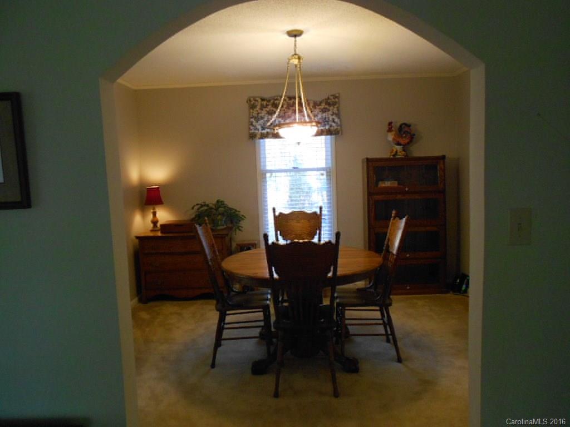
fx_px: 478
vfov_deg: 48.2
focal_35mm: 29
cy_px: 214
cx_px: 285
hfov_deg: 61.7
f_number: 3.4
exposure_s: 1/25
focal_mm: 5.1
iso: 400
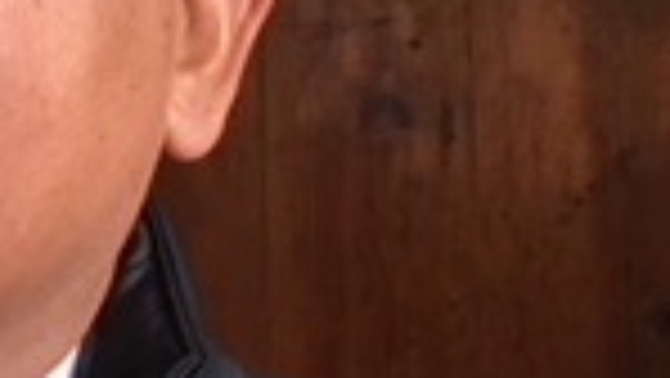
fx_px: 2417
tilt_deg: +6.3
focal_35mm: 136
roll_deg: -0.6
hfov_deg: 14.9
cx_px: -256
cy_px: 99
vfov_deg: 8.9
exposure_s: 1/24
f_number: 2.2
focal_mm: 4.15
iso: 200
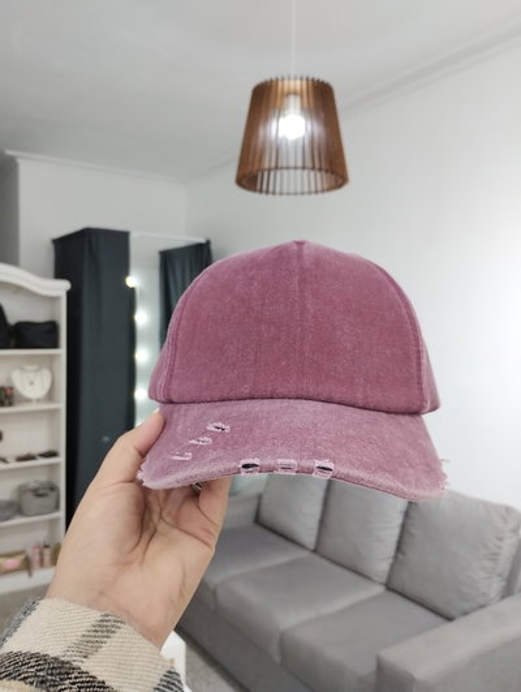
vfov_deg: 63.4
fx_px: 560
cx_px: 260
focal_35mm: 28
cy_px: 346
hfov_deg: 49.9
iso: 481
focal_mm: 4.27
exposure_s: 1/25
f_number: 1.8
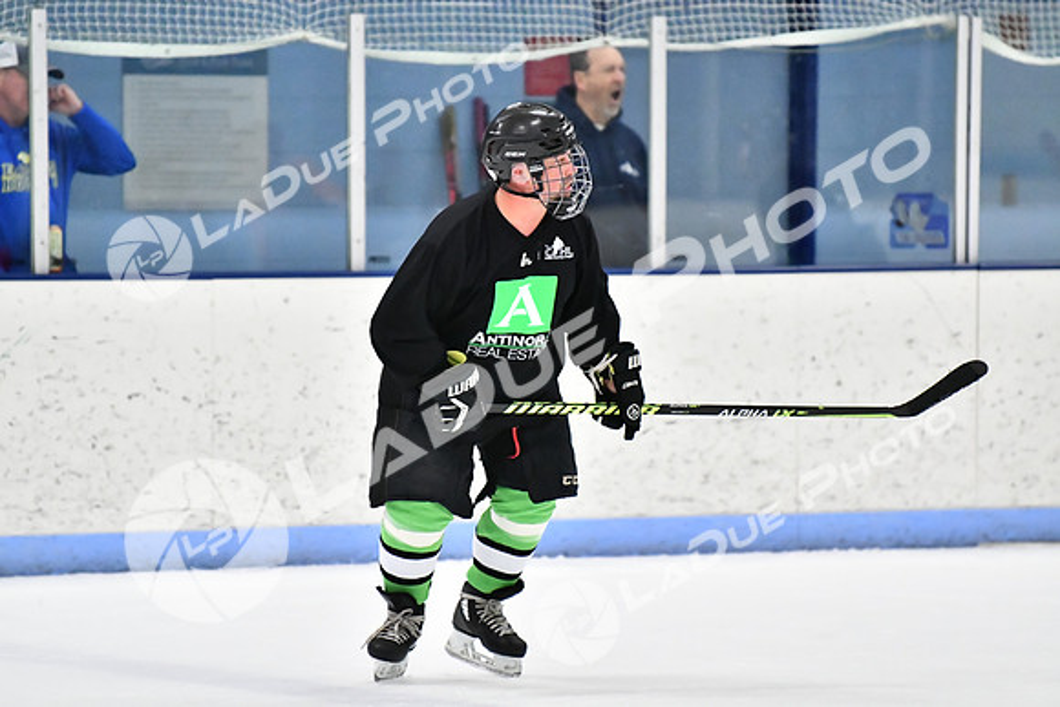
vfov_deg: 4.8
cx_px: 530
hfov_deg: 7.2
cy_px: 354
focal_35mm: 285
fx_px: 8393
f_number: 2.8
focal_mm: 190
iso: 6400
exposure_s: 1/1250
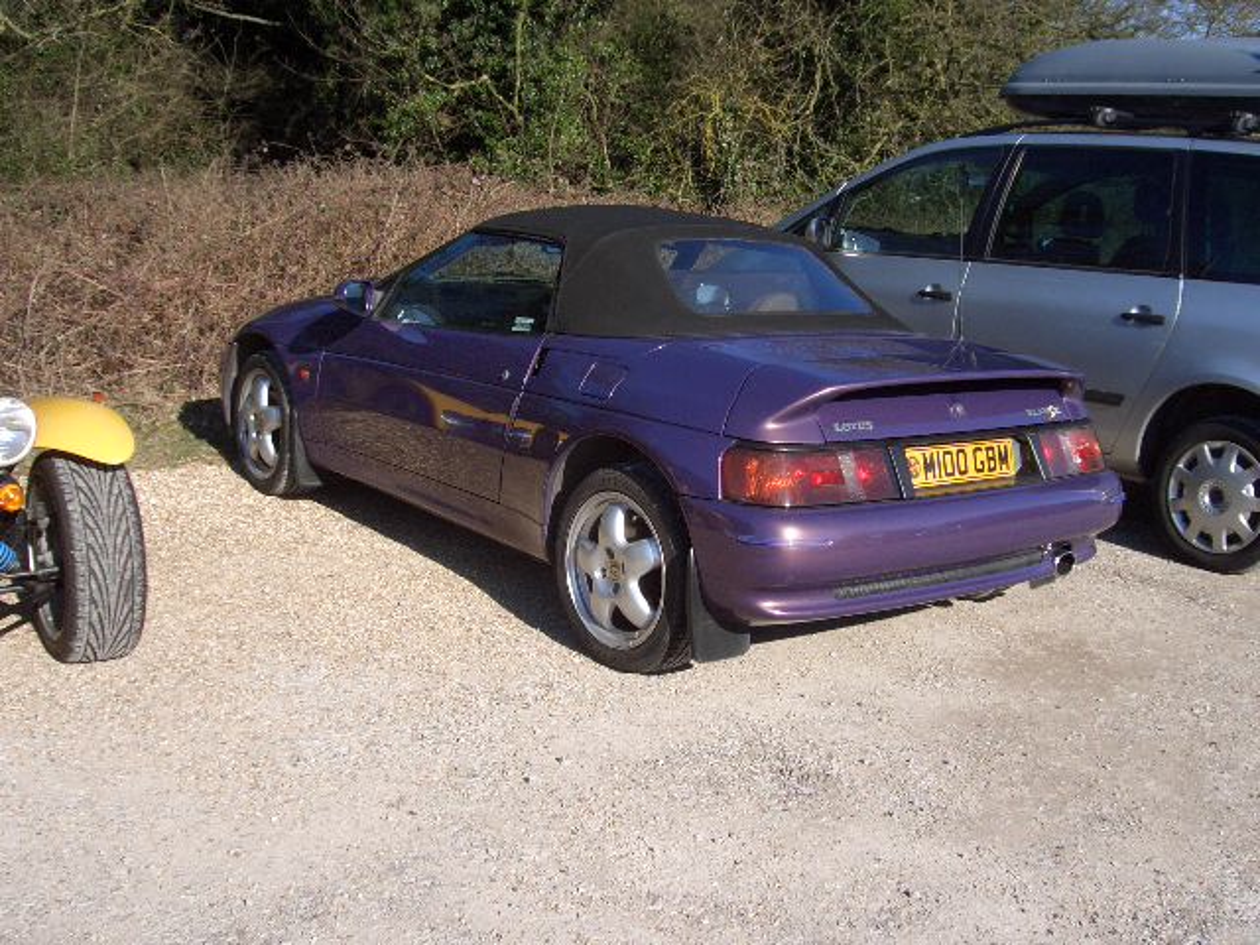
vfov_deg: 36.8
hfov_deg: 47.9
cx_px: 630
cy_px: 472
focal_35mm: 39
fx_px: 1420
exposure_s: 1/320
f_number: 4.8
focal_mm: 8
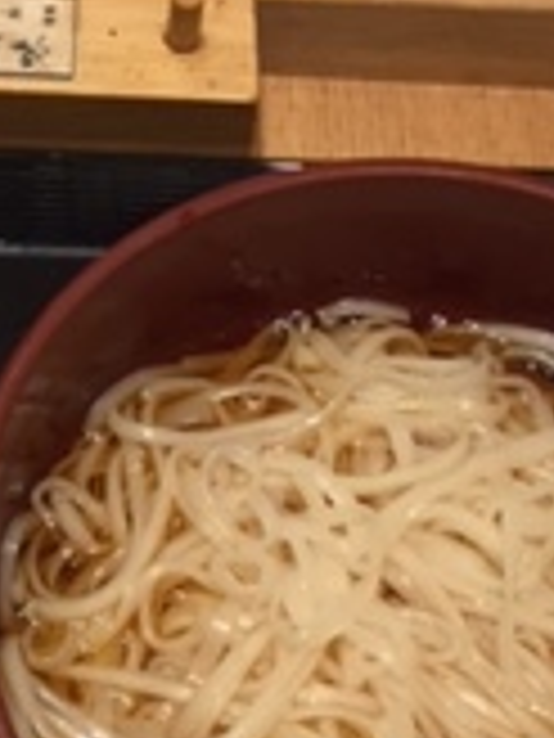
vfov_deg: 17.1
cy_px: 14
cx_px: 9
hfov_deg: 12.9
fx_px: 2411
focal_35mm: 113
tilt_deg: -51.0
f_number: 2.2
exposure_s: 1/30
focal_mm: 4.15
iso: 64
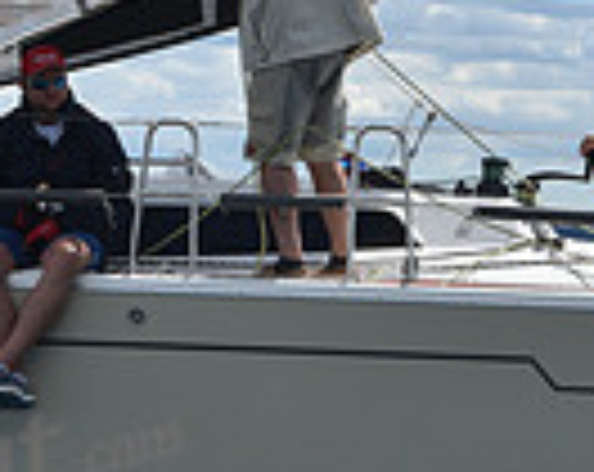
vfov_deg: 4.3
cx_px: 418
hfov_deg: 5.4
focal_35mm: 356
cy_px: 205
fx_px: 6245
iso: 250
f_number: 10
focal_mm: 86
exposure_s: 1/800
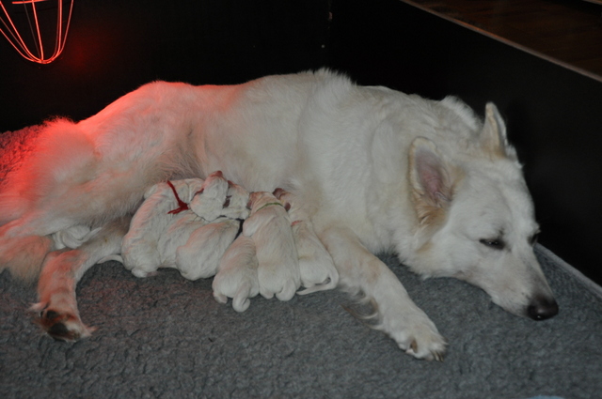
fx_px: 676
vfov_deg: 32.9
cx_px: 301
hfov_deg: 48.0
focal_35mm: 40
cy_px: 200
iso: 800
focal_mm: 27
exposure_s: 1/60
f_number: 3.8
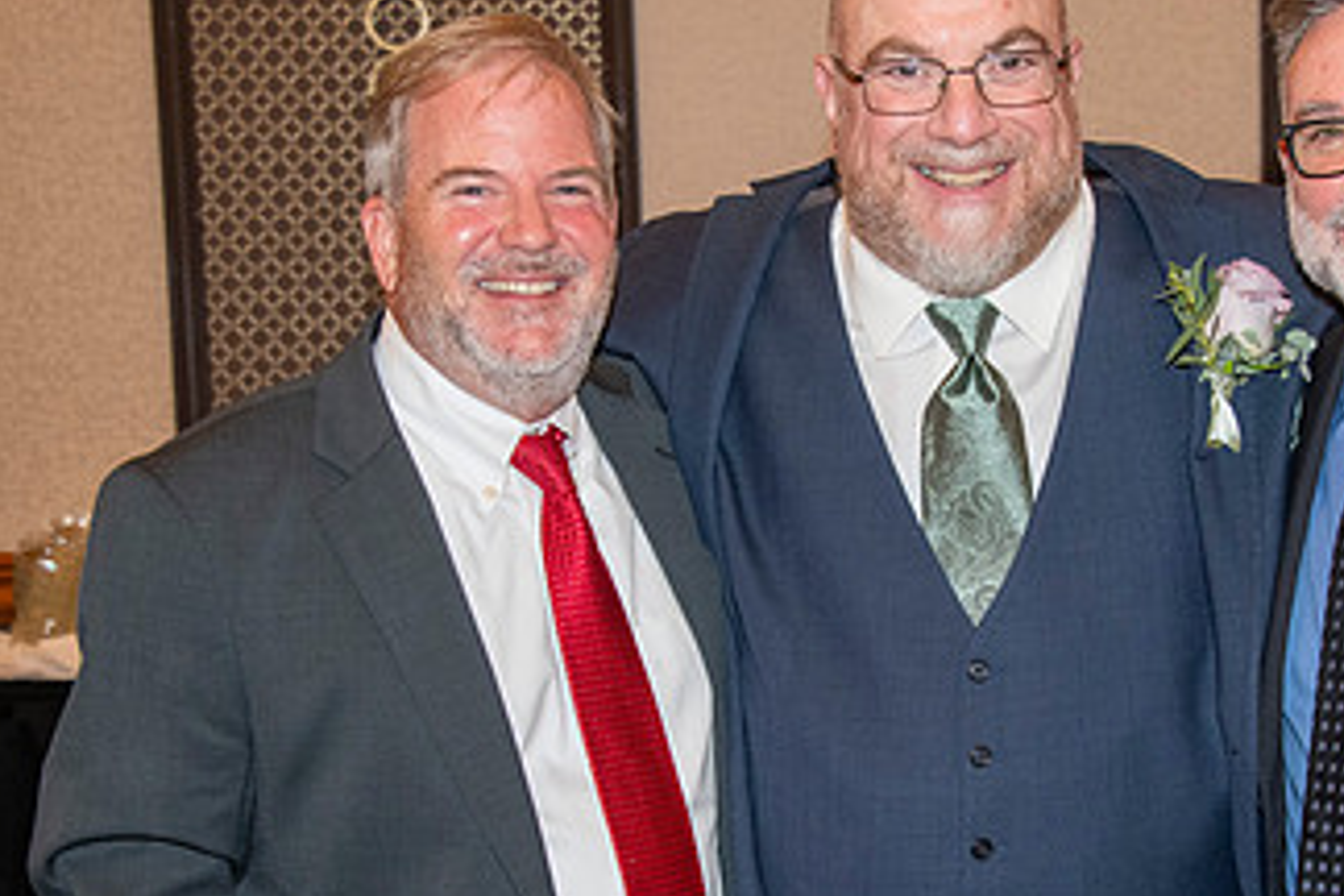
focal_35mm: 95
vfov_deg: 14.4
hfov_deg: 21.4
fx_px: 3546
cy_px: 574
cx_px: 917
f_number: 5.6
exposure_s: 1/60
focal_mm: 50
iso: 2000
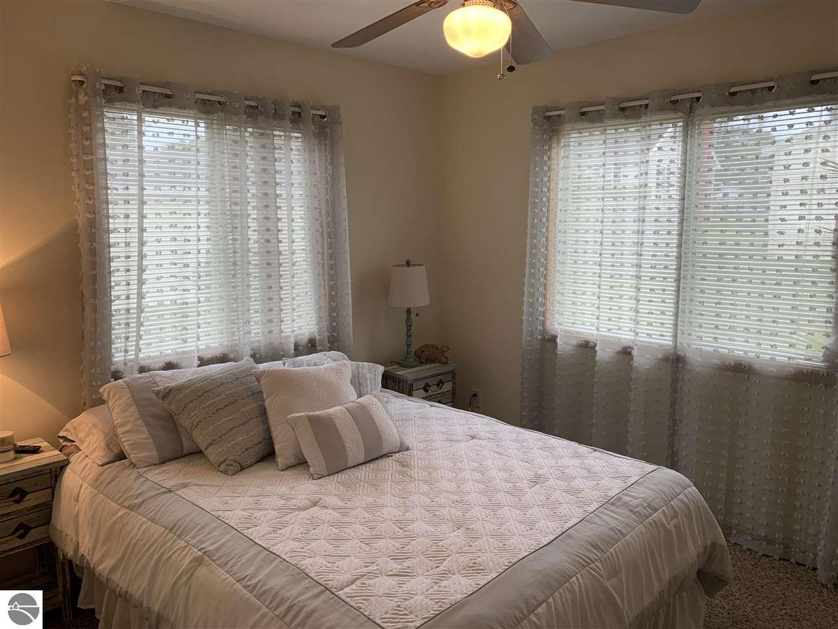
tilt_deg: -7.6
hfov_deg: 67.3
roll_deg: -0.9
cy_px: 314
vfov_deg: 53.1
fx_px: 629
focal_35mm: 26
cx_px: 419
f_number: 1.8
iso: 80
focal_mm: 4.25
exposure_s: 1/120
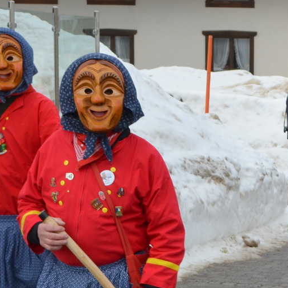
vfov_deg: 14.4
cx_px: 386
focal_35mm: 120
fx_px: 1130
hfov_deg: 13.9
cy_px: 256
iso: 100
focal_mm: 30
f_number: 8
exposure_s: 1/200
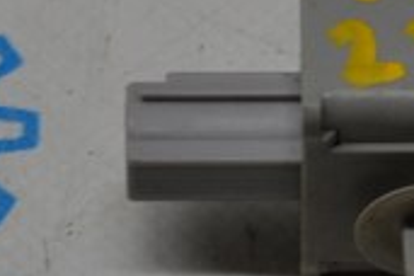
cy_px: 42
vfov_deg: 3.4
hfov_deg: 5.1
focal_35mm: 404
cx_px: 337
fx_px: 4646
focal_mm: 45
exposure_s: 1/125
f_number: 5.6
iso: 320
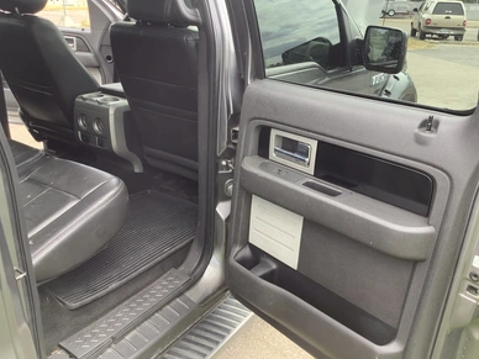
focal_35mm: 32
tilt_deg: -20.2
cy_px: 178
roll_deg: -1.0
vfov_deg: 44.2
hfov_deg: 56.8
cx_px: 246
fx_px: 443
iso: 40
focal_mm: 3.3
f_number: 2.4
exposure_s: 1/100
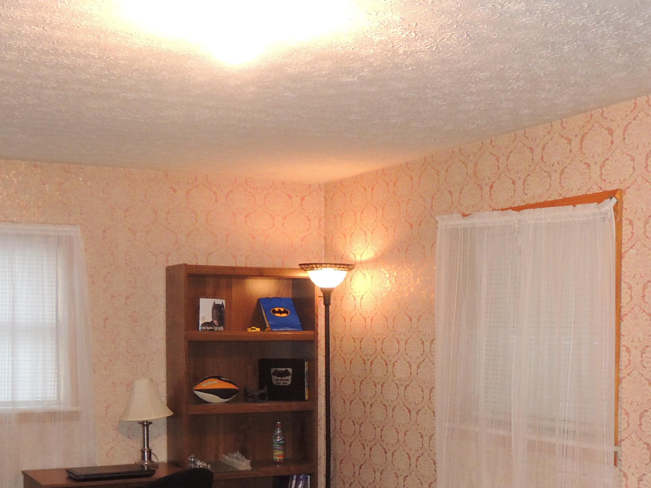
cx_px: 312
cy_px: 401
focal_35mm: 51
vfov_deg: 27.9
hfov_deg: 37.5
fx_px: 959
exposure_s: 1/30
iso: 400
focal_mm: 4.3
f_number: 2.8
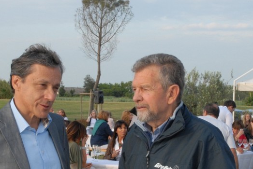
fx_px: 640
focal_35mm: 91
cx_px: 139
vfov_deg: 14.9
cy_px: 146
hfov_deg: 22.4
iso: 400
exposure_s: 1/180
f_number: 9
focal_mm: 31
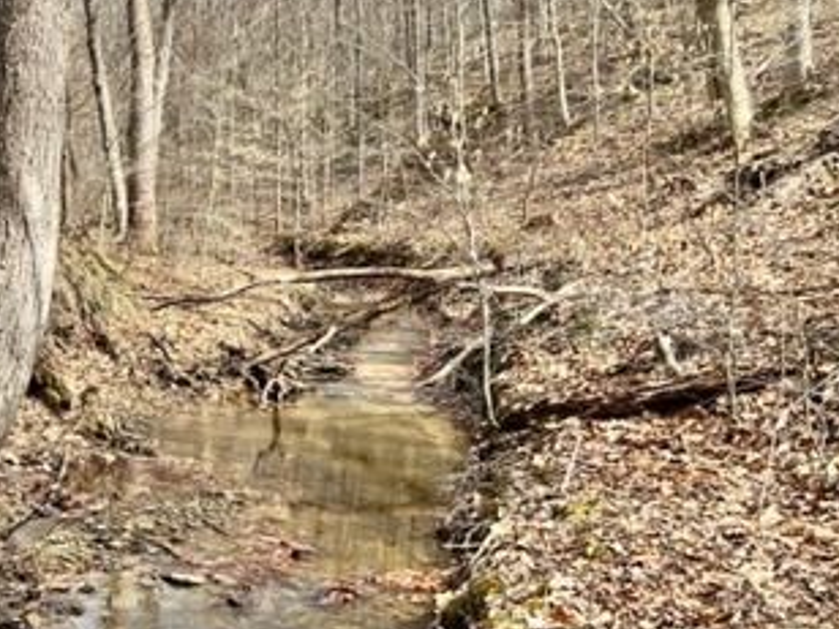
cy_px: 242
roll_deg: -1.4
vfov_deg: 27.0
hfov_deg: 34.7
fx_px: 1309
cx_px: 193
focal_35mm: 54
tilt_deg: -1.0
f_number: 1.5
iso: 50
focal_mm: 5.7
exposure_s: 1/1488
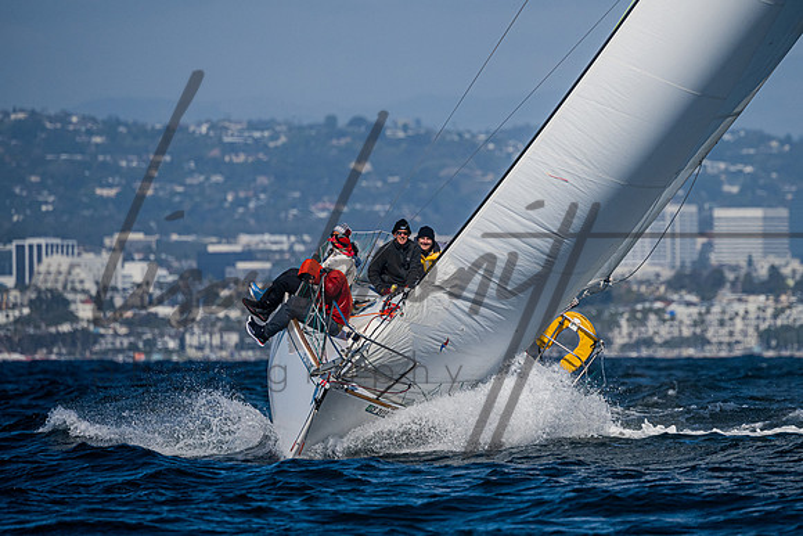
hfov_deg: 3.8
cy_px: 276
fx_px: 12072
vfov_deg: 2.5
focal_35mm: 541
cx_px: 486
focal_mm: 400
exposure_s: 1/6400
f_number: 6.3
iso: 400
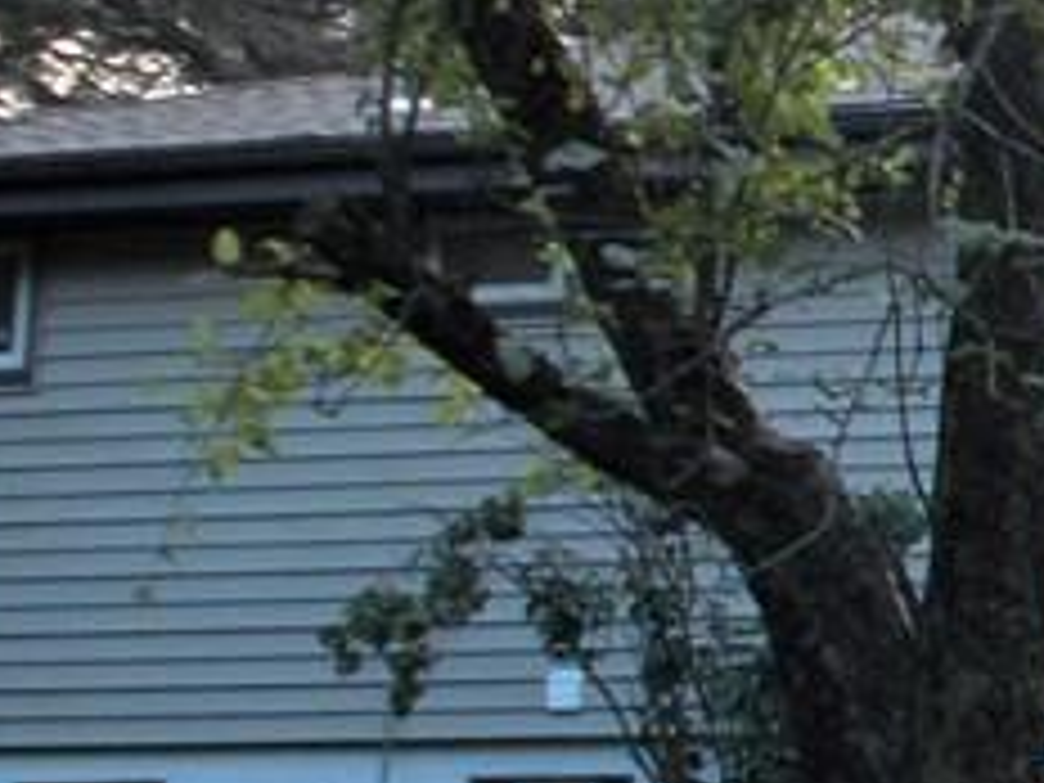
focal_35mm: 172
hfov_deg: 10.9
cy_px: 279
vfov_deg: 8.6
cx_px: 1750
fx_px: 5187
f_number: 3.9
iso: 80
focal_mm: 6.9
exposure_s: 1/40
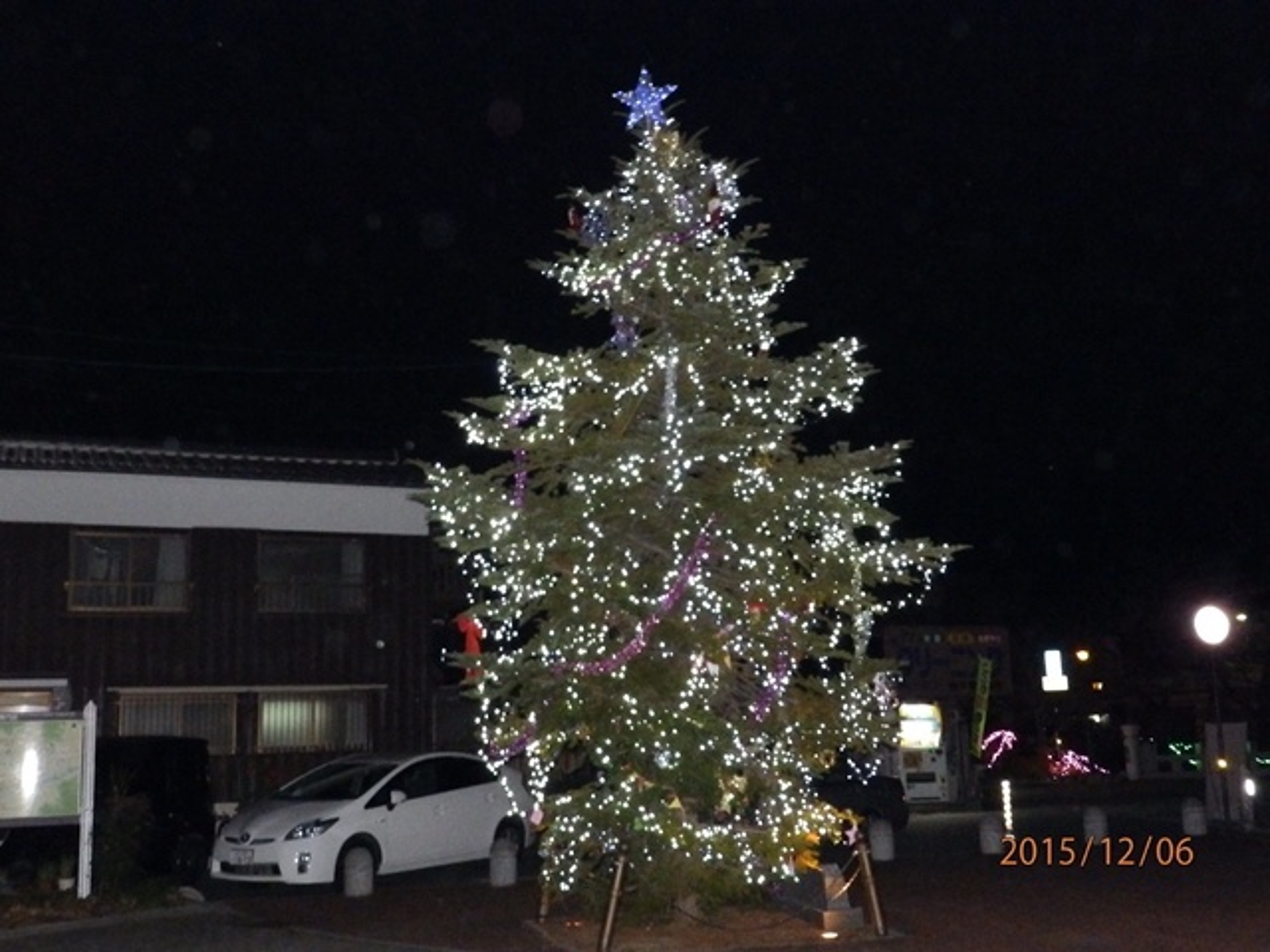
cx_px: 635
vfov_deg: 37.7
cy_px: 476
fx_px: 1394
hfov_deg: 49.0
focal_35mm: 38
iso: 1600
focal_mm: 6.8
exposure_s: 1/40
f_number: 4
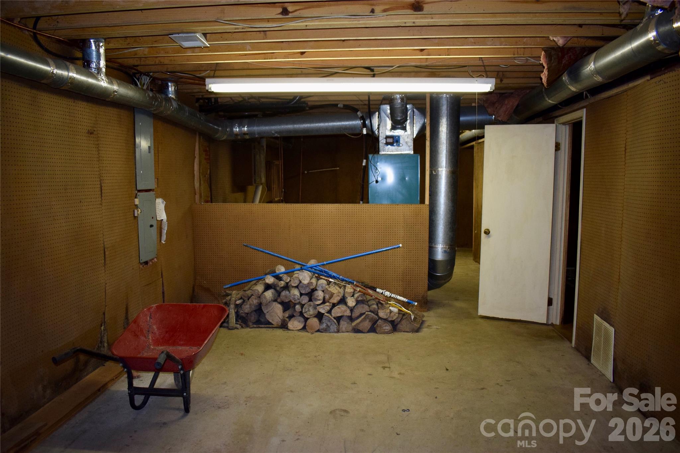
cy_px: 226
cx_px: 340
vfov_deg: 47.9
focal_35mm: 27
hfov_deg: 67.4
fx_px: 510
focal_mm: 18
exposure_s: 1/60
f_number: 3.5
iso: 1250
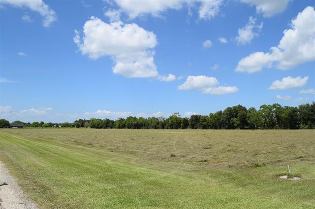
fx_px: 236
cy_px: 104
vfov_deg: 47.9
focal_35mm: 27
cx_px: 158
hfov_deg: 67.4
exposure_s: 1/500
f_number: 11
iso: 200
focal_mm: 18
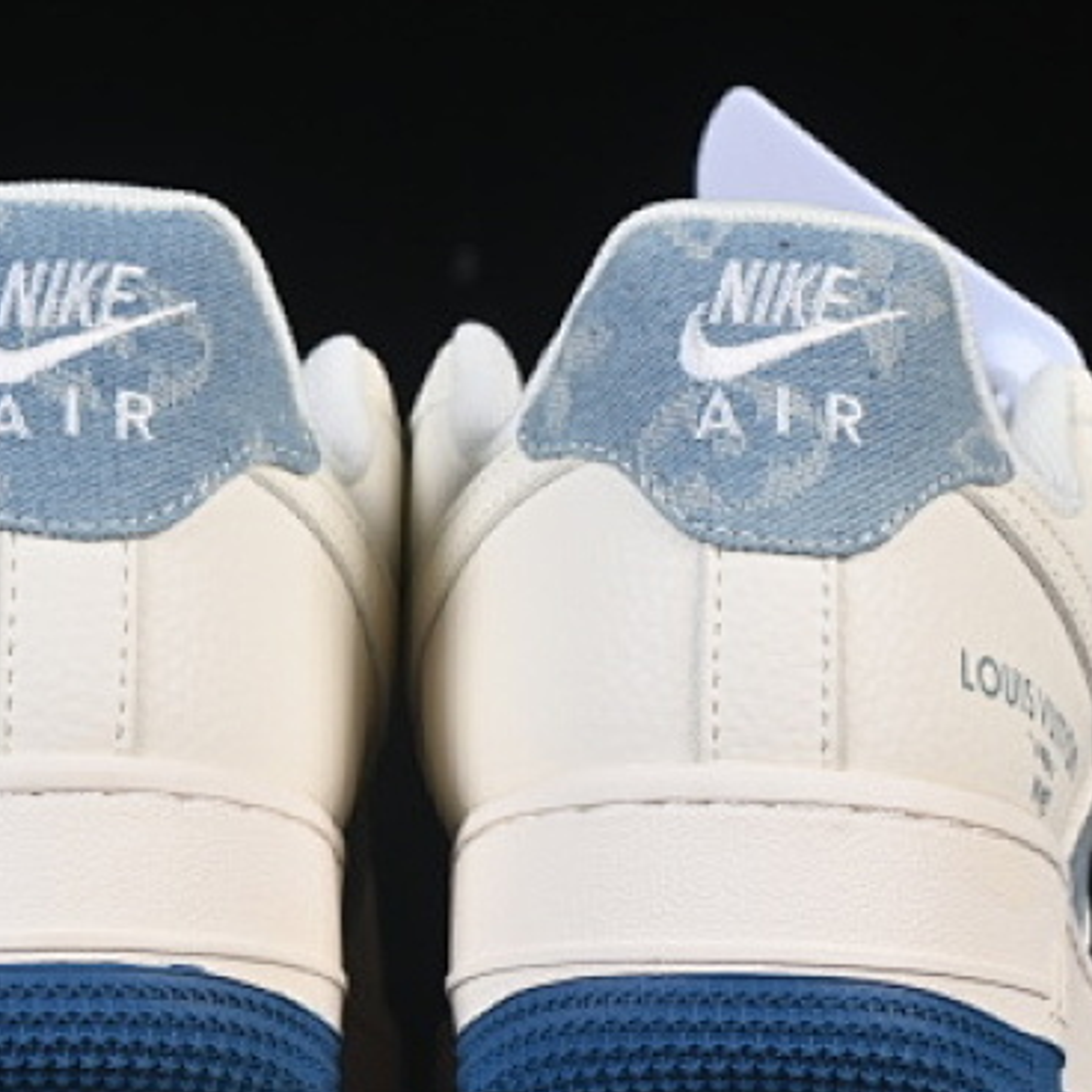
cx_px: 401
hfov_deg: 9.3
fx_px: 6674
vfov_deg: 9.4
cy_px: 445
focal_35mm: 187
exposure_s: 1/80
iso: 160
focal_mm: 50
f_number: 8
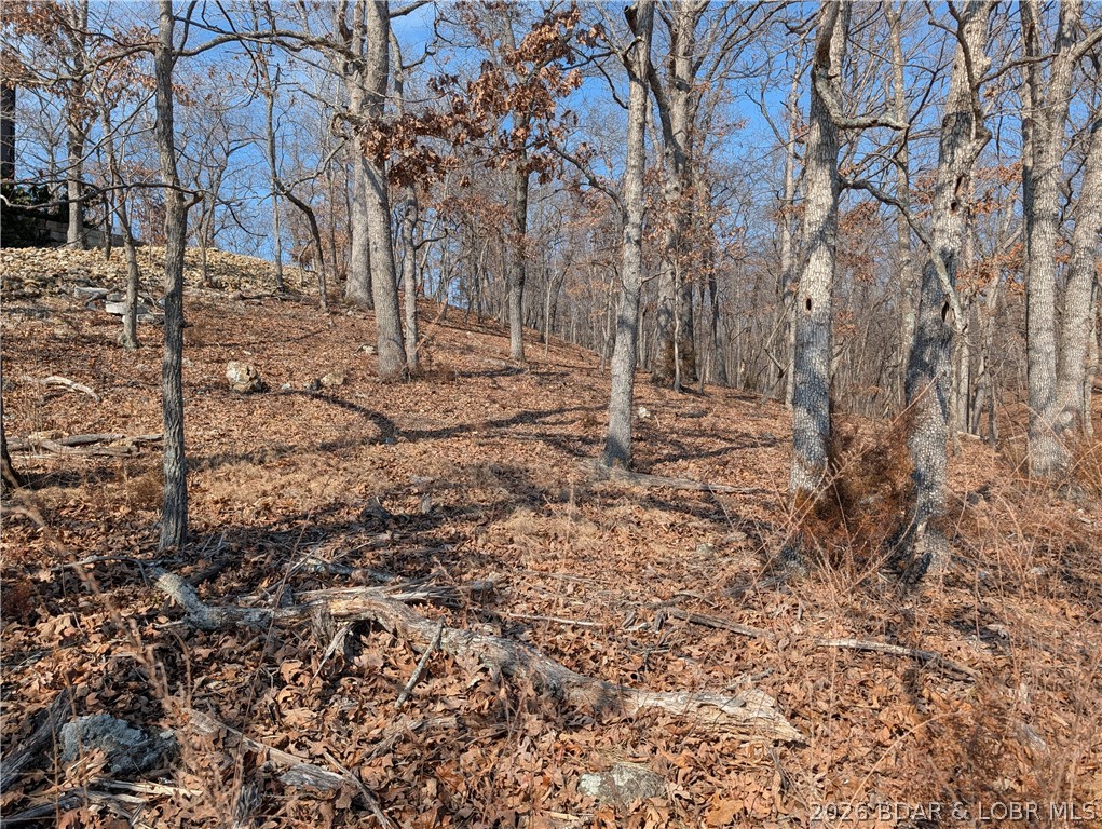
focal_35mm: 24
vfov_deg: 56.9
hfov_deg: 71.5
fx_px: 765
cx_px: 551
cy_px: 414
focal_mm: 6.9
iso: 21
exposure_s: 1/607
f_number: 1.68
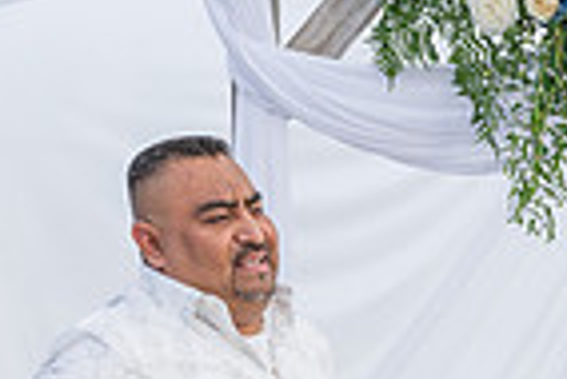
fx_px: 1797
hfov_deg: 17.0
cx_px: 703
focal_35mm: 114
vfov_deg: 11.2
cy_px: 676
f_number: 8
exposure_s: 1/125
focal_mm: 28
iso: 200
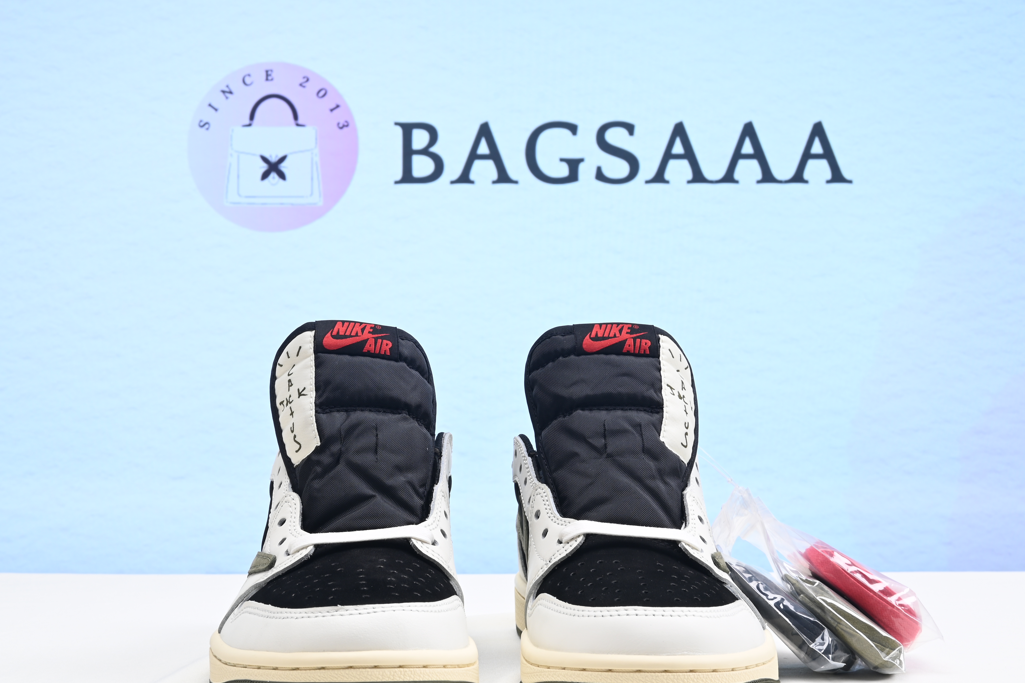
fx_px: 1594
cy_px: 313
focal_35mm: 56
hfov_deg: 35.6
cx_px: 445
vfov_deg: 24.2
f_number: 16
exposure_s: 1/2
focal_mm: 41
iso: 100
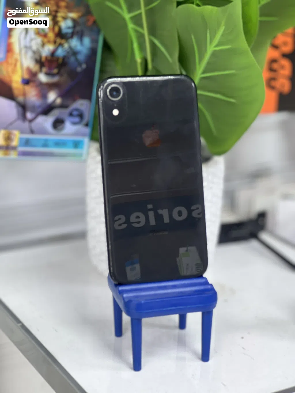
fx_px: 875
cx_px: 148
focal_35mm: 77
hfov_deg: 19.1
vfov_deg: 25.3
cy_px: 196
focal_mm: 9
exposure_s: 1/100
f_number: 2.8
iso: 64
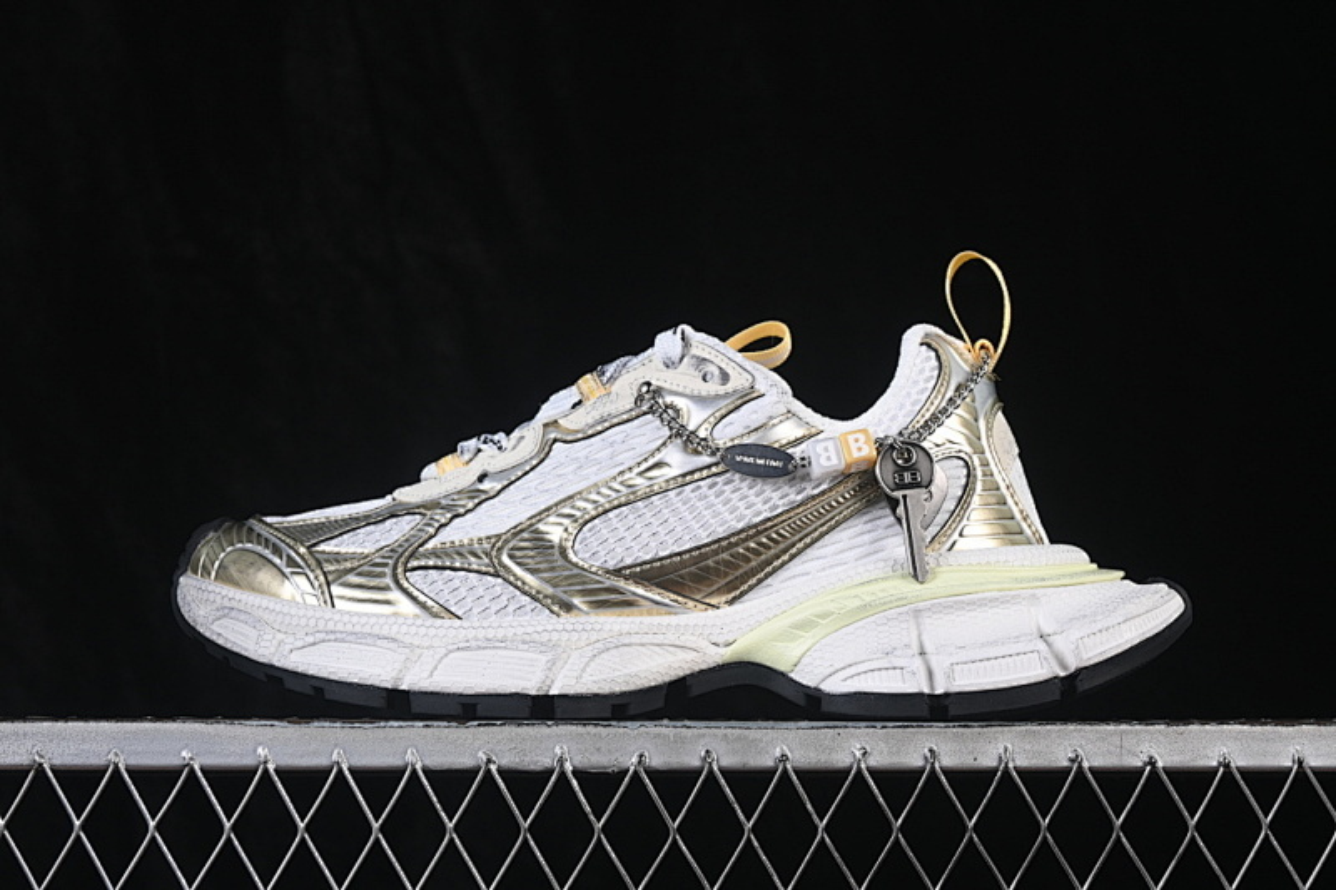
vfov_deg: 18.2
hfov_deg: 27.0
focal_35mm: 75
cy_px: 445
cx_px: 668
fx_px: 2783
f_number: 8
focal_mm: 50
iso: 160
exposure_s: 1/80
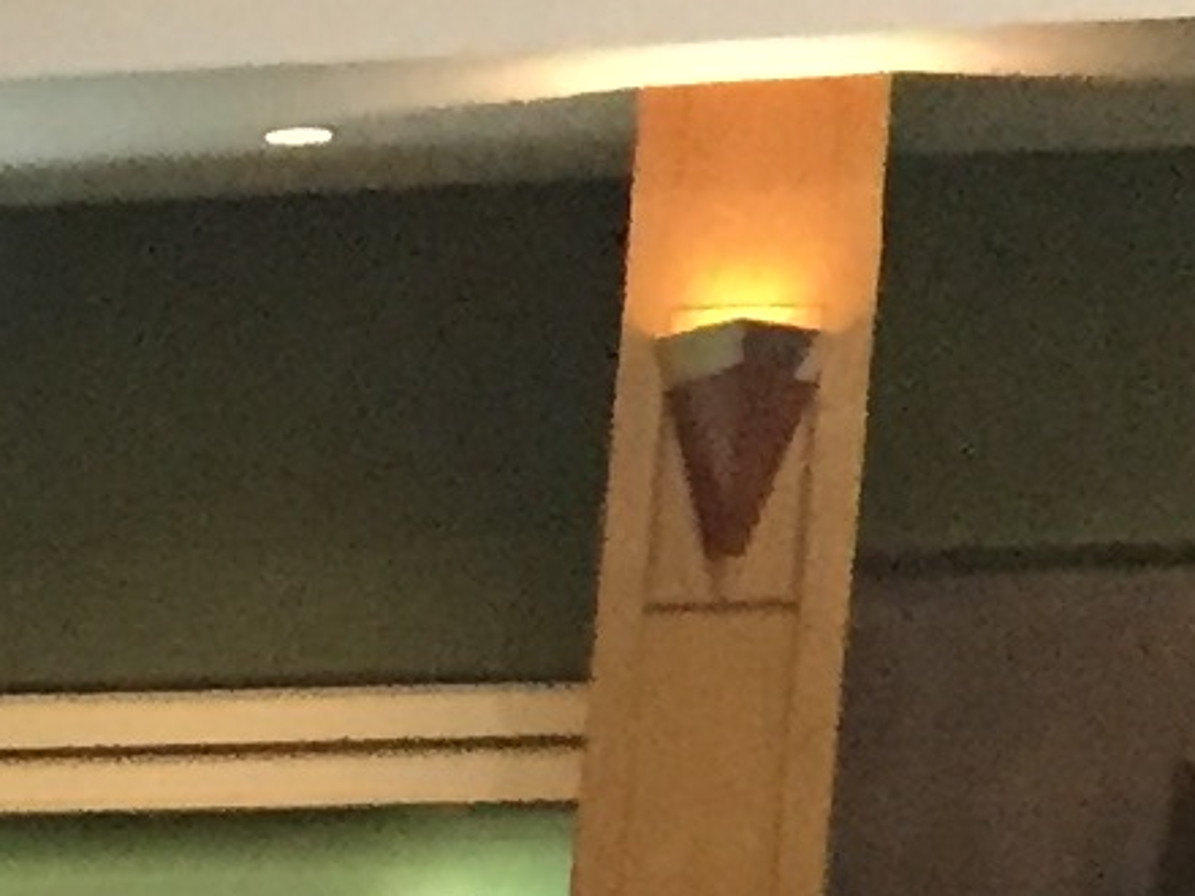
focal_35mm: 215
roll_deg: -0.4
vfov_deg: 6.3
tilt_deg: -8.4
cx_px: -2480
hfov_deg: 7.9
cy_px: 2753
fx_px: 7422
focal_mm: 4.15
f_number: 2.2
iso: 250
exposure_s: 1/25
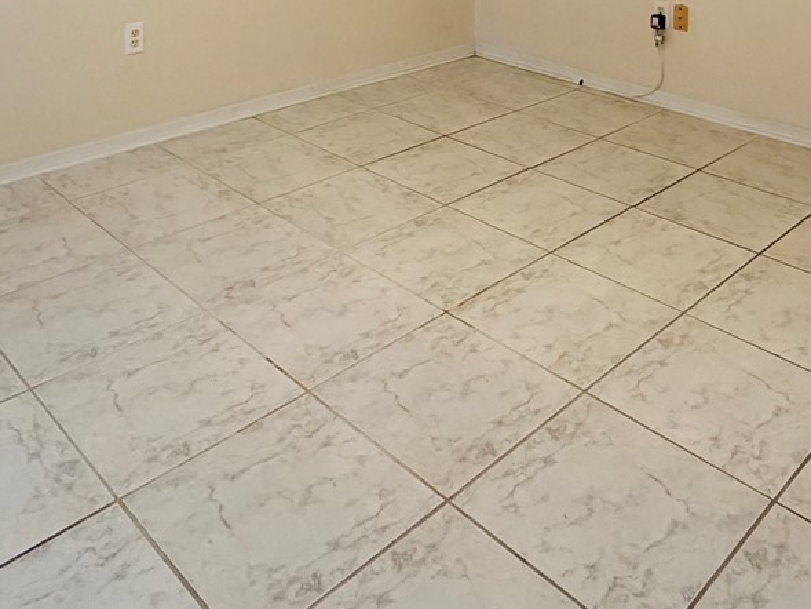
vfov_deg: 30.5
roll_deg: -0.6
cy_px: -165
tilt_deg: -1.1
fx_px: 890
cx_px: 461
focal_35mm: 38
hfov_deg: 48.8
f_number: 2.2
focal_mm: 2.22
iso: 320
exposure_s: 1/120
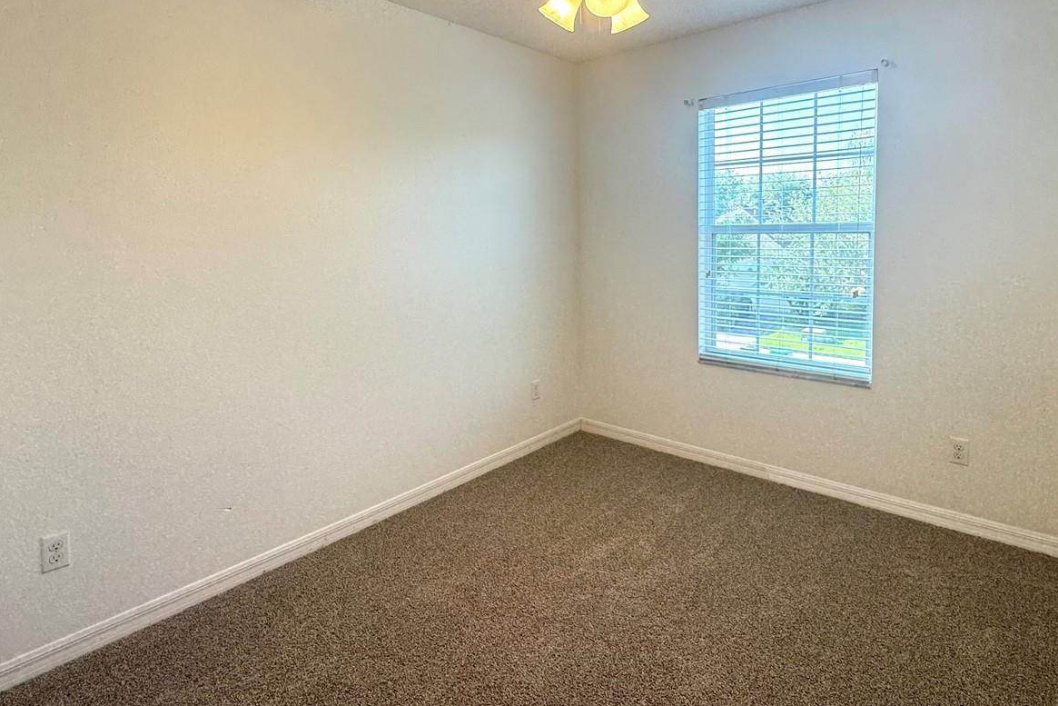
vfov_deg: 61.3
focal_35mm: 20
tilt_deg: -5.4
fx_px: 588
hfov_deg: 84.0
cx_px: 539
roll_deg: +0.5
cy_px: 274
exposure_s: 1/120
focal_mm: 2.22
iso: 80
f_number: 2.2
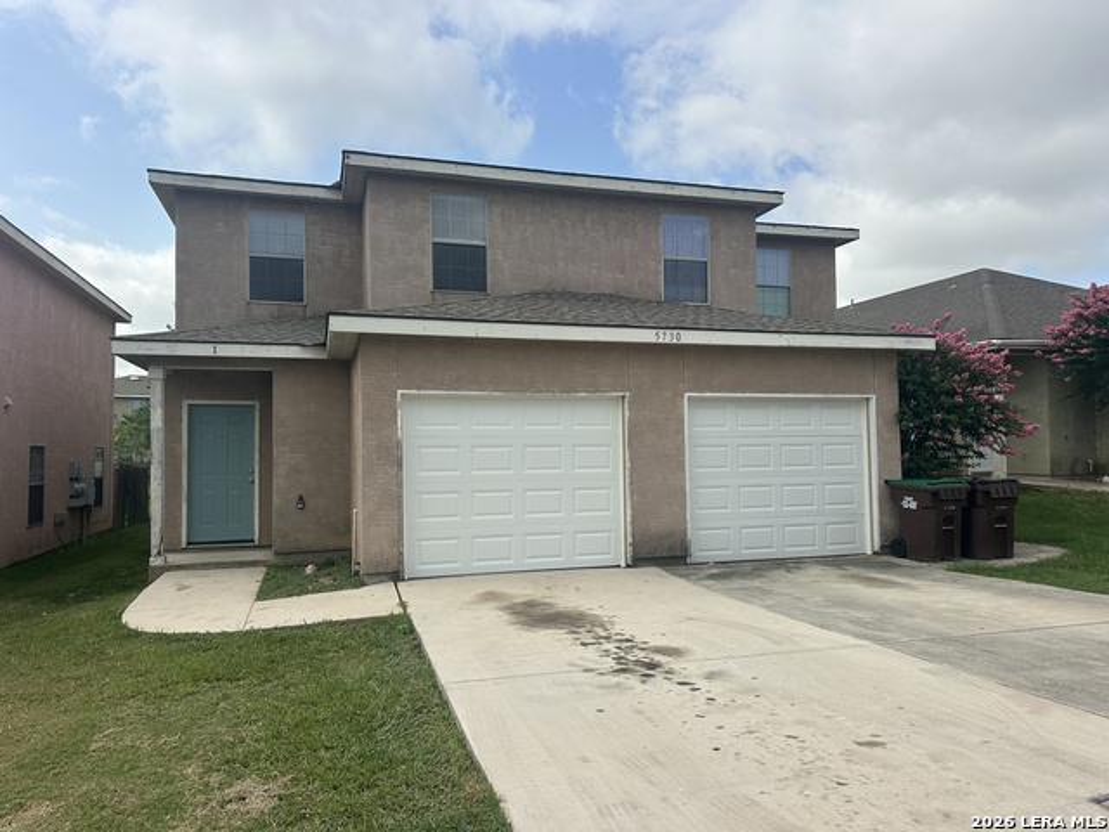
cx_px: 554
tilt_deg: +2.2
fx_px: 769
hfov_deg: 71.6
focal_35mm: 24
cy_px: 416
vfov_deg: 56.8
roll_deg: -0.2
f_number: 1.78
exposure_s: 1/5525
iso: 80
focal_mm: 6.86
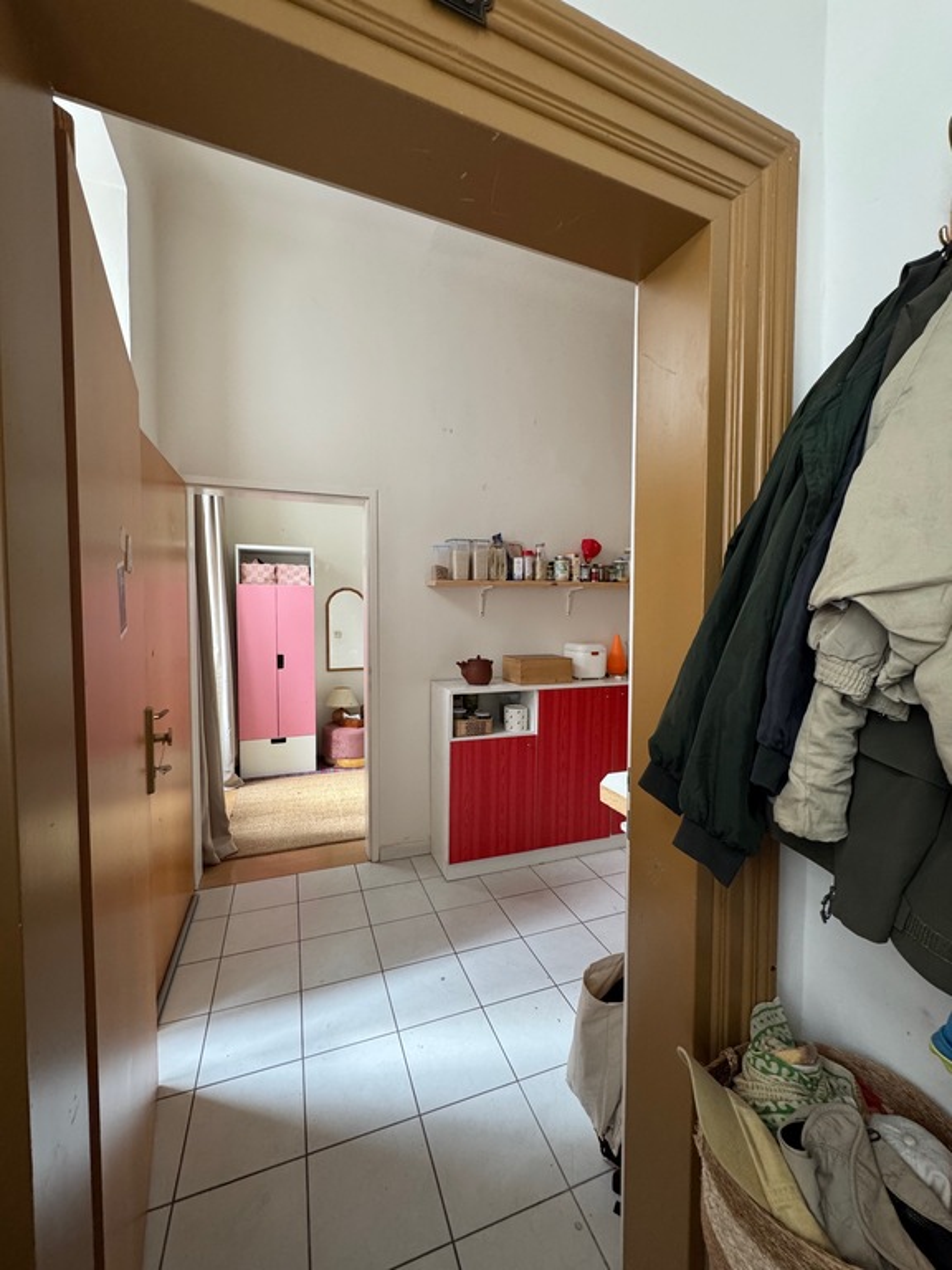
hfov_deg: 85.7
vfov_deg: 102.1
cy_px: 635
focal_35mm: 14
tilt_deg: -2.5
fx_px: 513
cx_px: 476
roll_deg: -0.3
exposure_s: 1/99
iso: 250
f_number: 2.2
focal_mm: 2.22
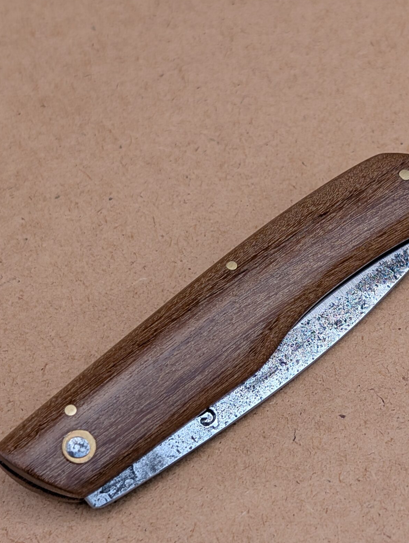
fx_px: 1257
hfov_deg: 18.5
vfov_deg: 24.4
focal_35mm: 80
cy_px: 295
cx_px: 220
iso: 20
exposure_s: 1/503
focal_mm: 6.9
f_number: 1.68
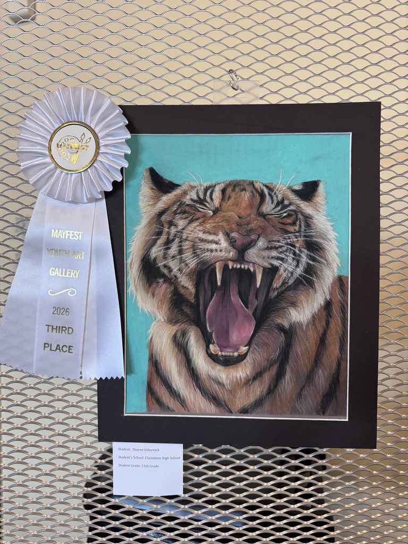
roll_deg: -0.9
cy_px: 272
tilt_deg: -2.8
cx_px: 204
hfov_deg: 56.8
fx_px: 377
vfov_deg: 71.6
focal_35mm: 24
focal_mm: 6.76
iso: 320
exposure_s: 1/60
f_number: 1.78
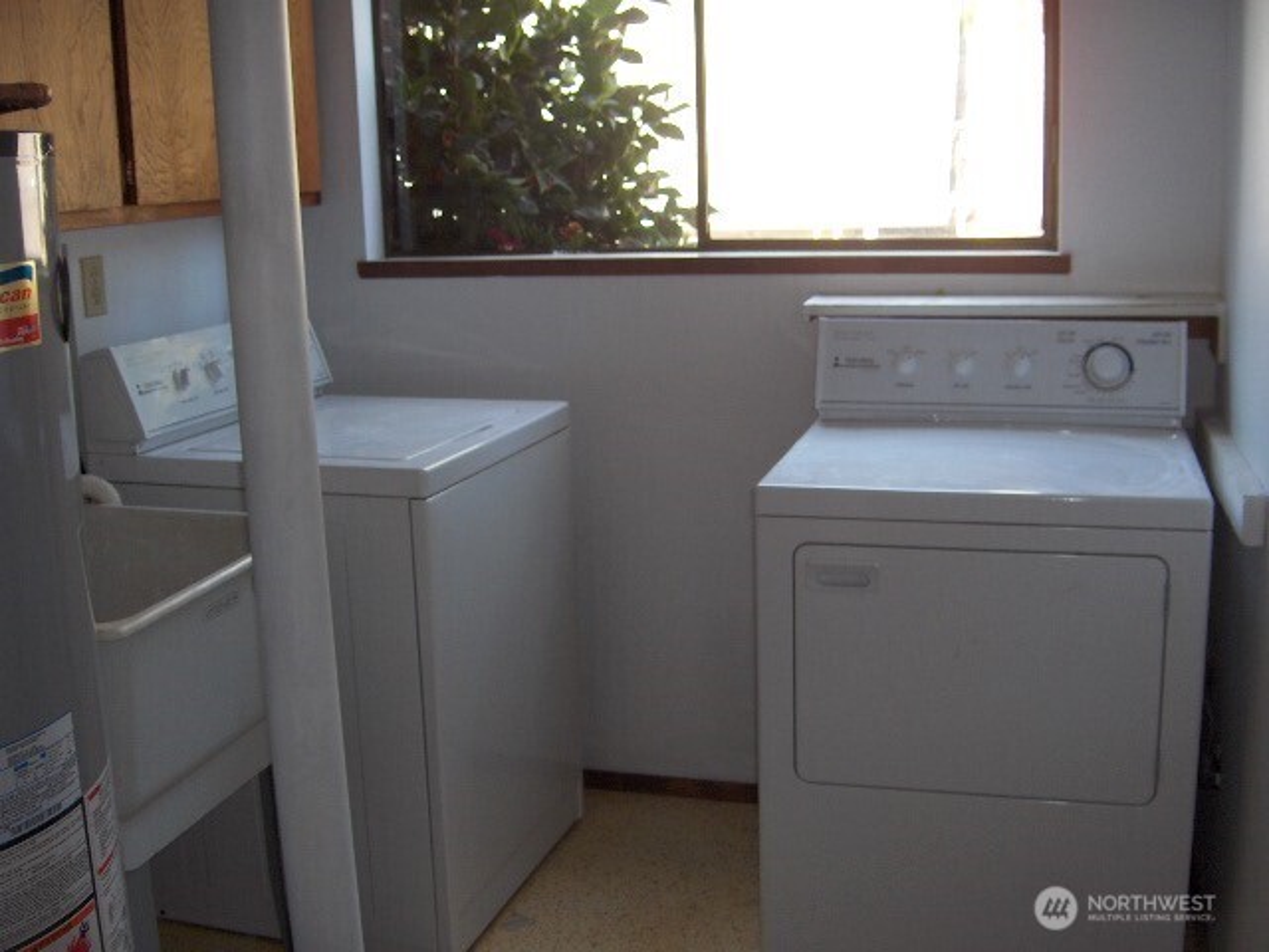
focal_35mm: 39
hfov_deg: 47.9
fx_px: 1430
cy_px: 476
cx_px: 634
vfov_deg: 36.8
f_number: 2.8
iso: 100
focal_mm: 8
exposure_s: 1/60
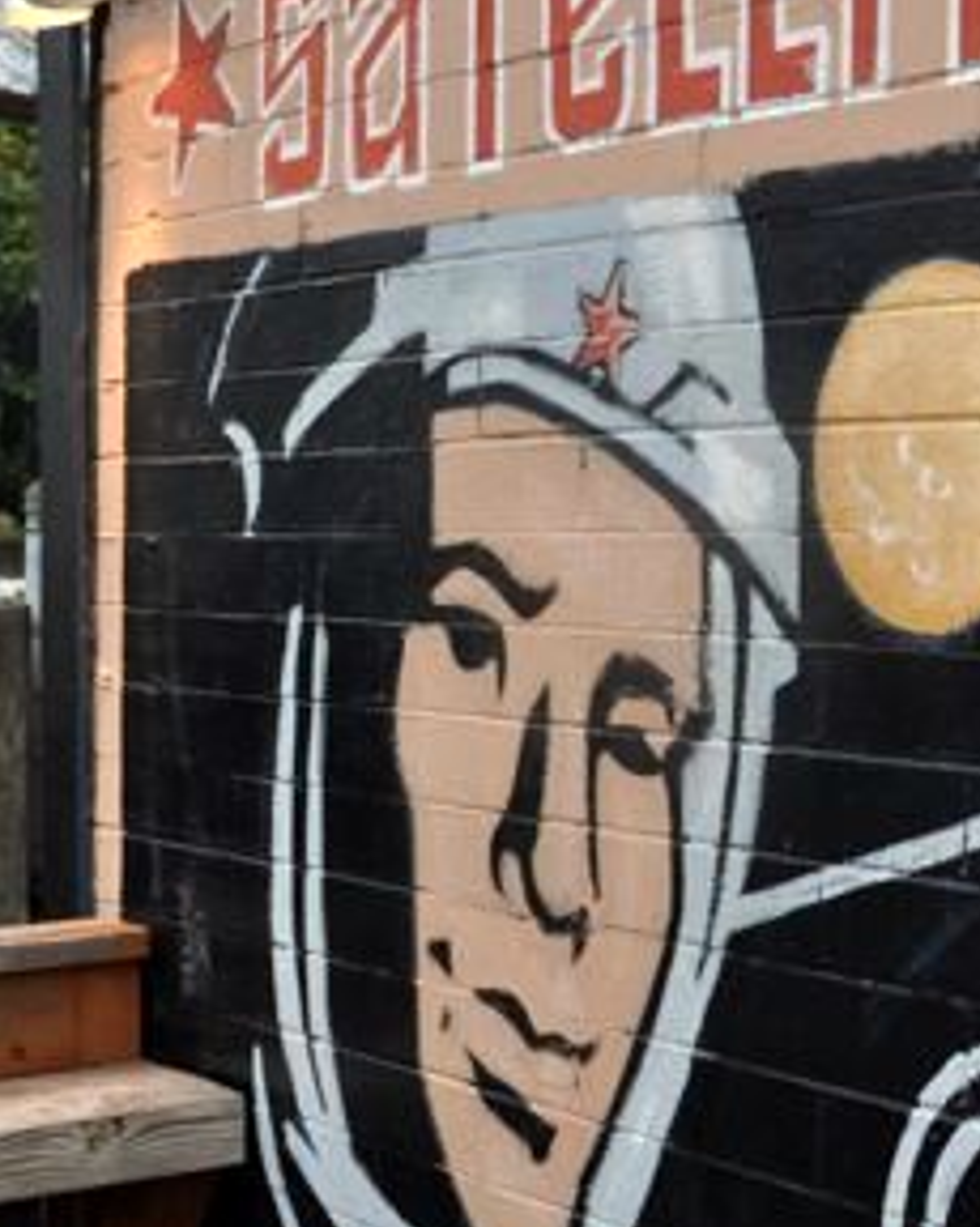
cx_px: 878
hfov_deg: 20.0
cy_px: 556
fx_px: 2722
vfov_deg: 25.4
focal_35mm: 75
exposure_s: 1/125
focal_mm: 24
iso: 200
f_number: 5.6
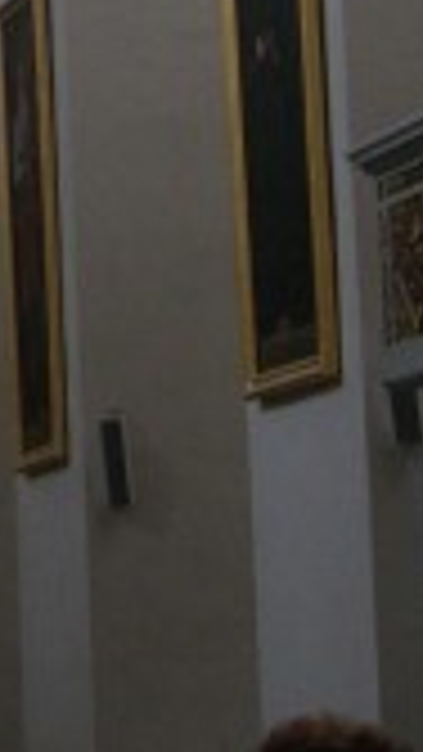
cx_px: -702
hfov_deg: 6.5
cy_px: -403
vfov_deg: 11.8
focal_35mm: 174
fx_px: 3468
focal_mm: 18
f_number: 3.5
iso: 400
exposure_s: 1/30
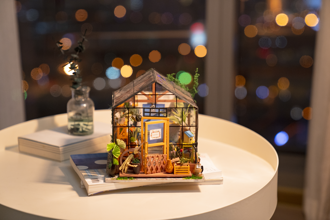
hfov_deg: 28.8
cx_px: 165
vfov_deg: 19.5
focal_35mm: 70
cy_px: 110
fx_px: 642
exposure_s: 1/100
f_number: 2.8
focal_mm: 70
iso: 3200
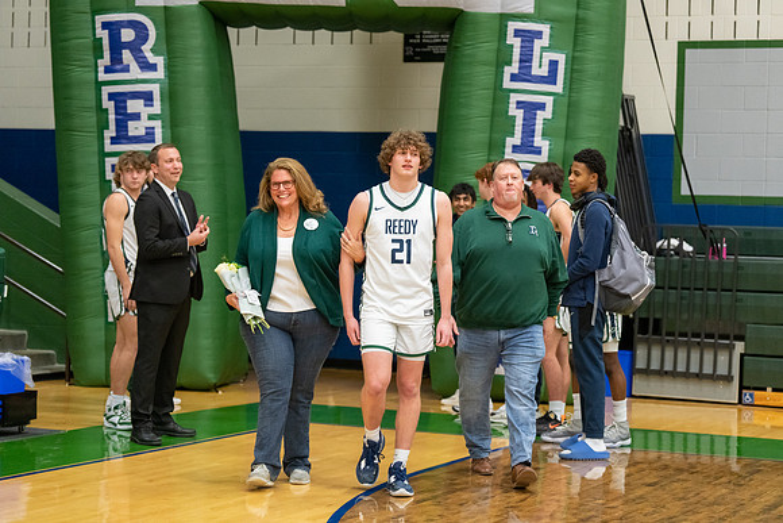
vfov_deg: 16.3
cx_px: 392
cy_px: 262
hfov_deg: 24.2
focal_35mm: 84
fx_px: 1827
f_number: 2.8
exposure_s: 1/320
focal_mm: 84
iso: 6400
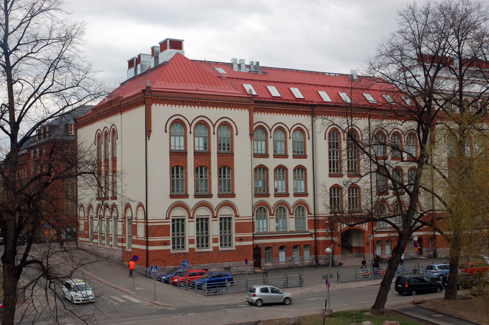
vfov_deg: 26.4
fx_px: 692
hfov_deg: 38.9
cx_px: 244
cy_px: 162
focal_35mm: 51
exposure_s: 1/50
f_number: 11
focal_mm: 34
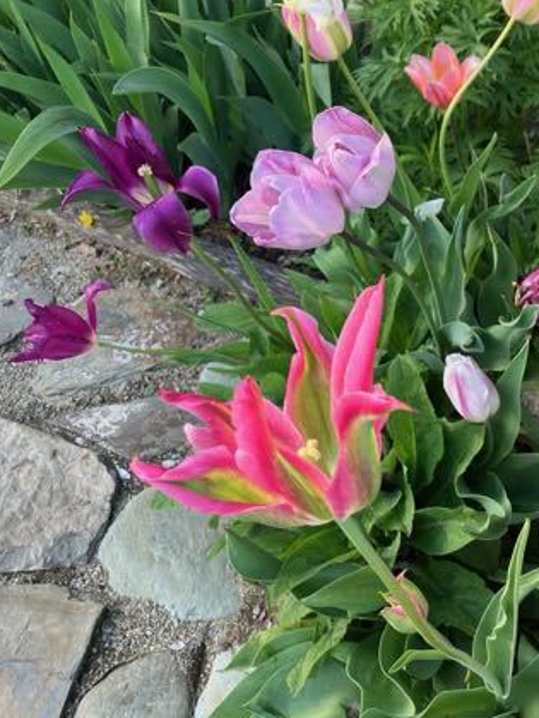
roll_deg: +2.2
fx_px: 830
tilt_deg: -40.2
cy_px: 279
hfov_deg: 35.6
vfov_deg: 46.5
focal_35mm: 40
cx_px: 363
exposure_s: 1/121
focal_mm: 3.99
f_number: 1.8
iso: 50
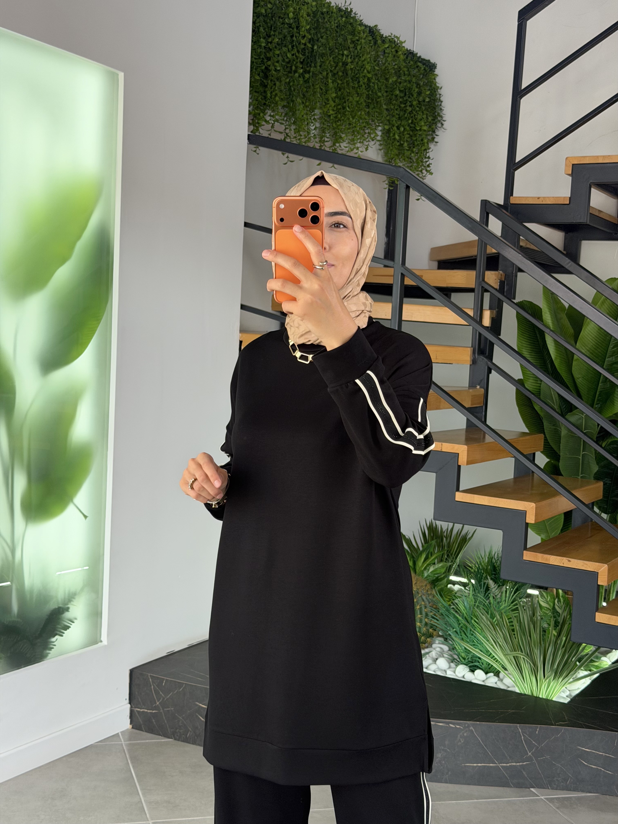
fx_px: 1143
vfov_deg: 39.7
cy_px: 412
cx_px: 309
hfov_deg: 30.3
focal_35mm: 48
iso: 50
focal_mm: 6.76
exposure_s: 1/208
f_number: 1.78
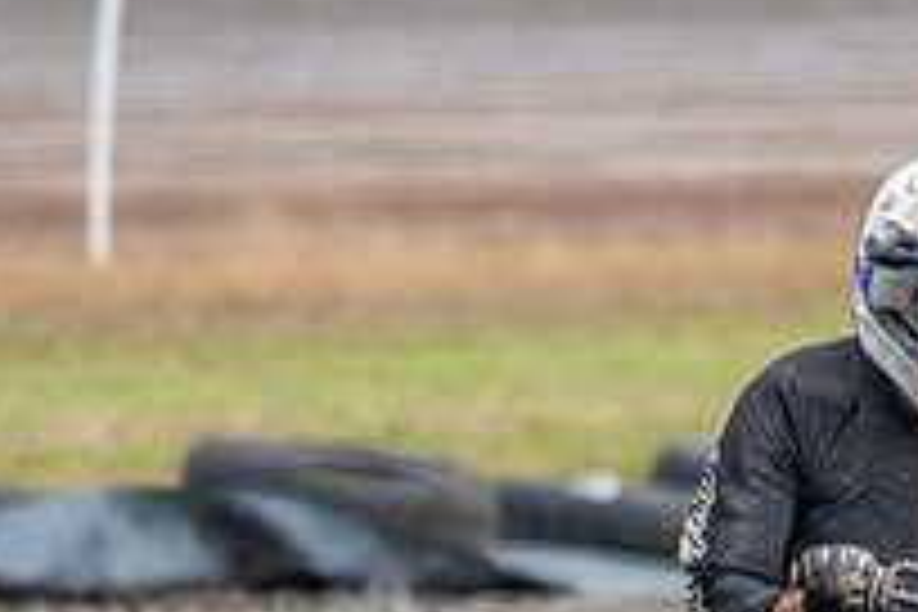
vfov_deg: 0.6
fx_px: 60354
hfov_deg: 0.9
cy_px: 1048
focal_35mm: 2367
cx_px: 842
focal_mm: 600
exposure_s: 1/250
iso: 200
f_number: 7.1
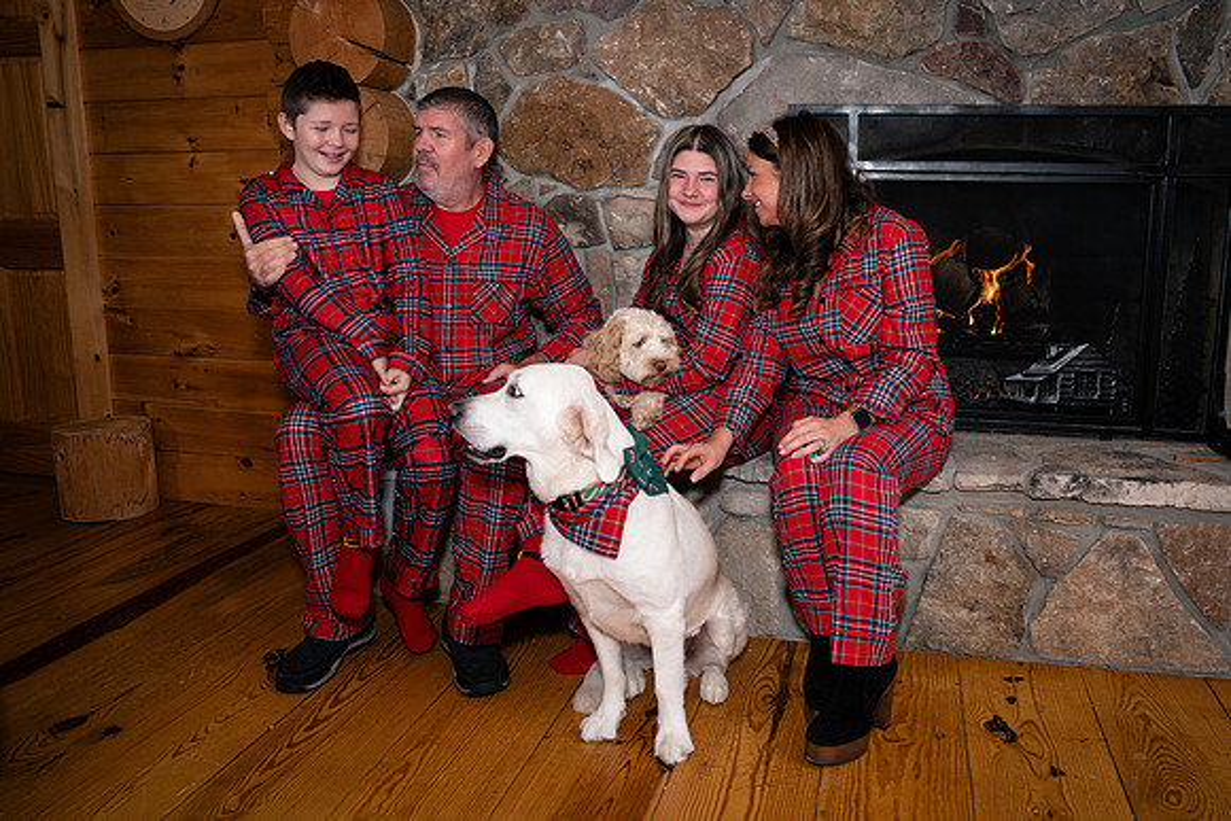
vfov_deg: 47.7
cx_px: 688
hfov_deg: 67.0
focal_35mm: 27
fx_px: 926
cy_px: 365
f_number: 4.5
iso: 400
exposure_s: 1/160
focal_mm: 24
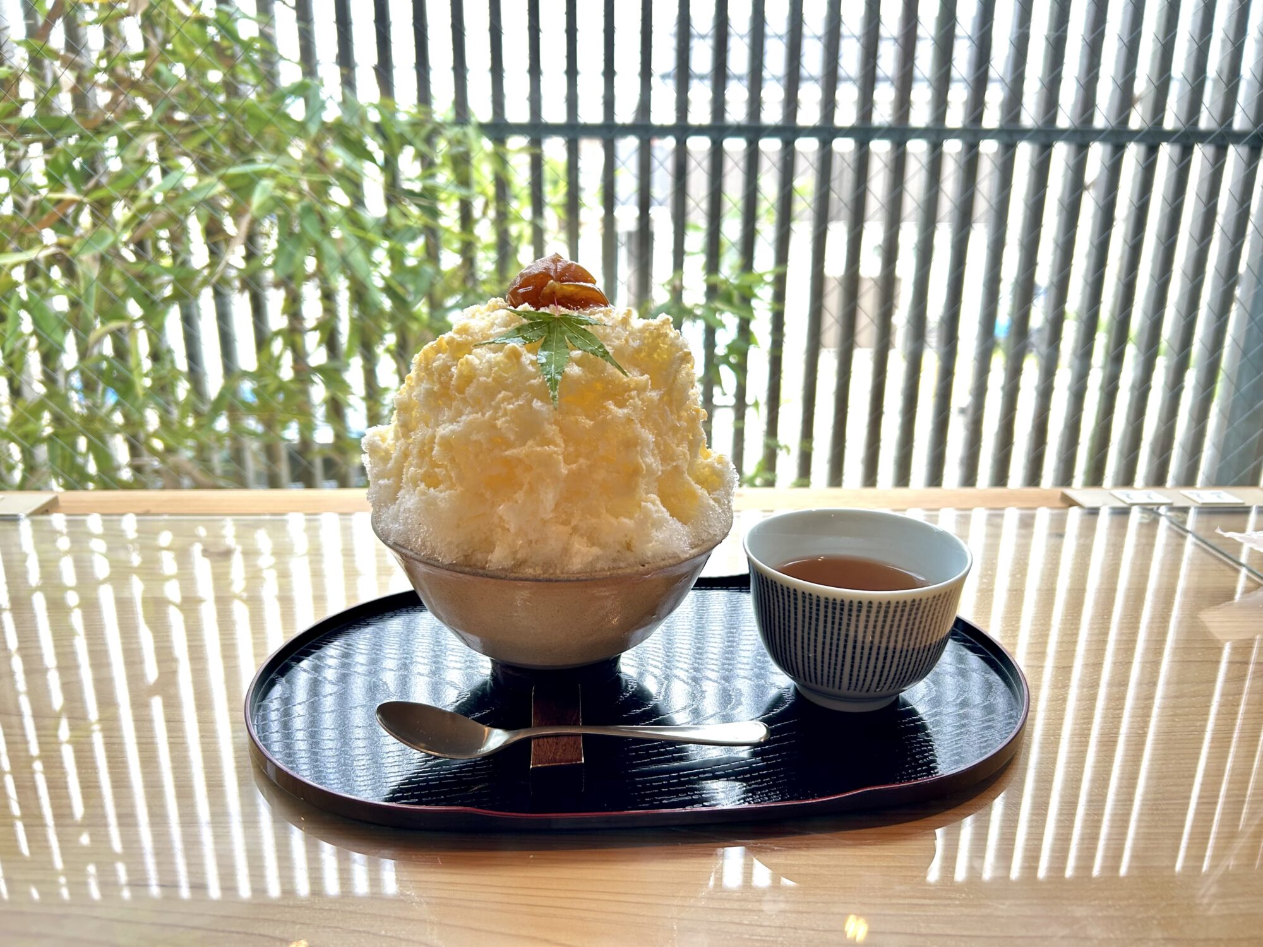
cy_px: 474
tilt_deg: -18.3
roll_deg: -0.1
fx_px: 949
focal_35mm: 26
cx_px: 632
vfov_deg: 53.1
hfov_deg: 67.3
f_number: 1.5
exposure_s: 1/120
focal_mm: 5.7
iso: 64
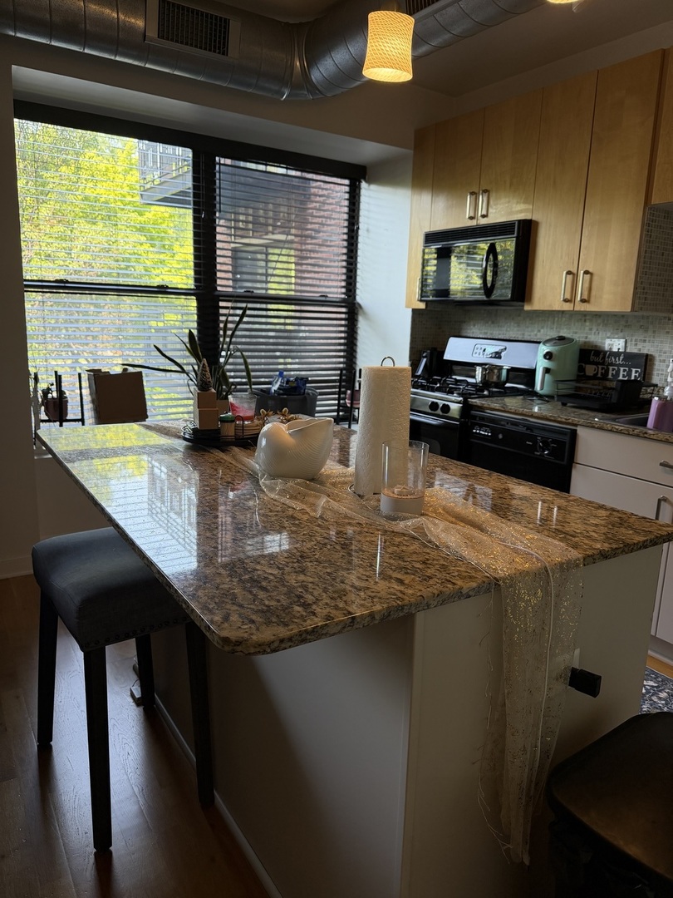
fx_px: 622
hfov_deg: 56.8
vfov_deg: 71.6
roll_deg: -2.2
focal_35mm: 24
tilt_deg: -12.6
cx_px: 336
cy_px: 449
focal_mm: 6.76
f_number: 1.78
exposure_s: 1/120
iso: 200
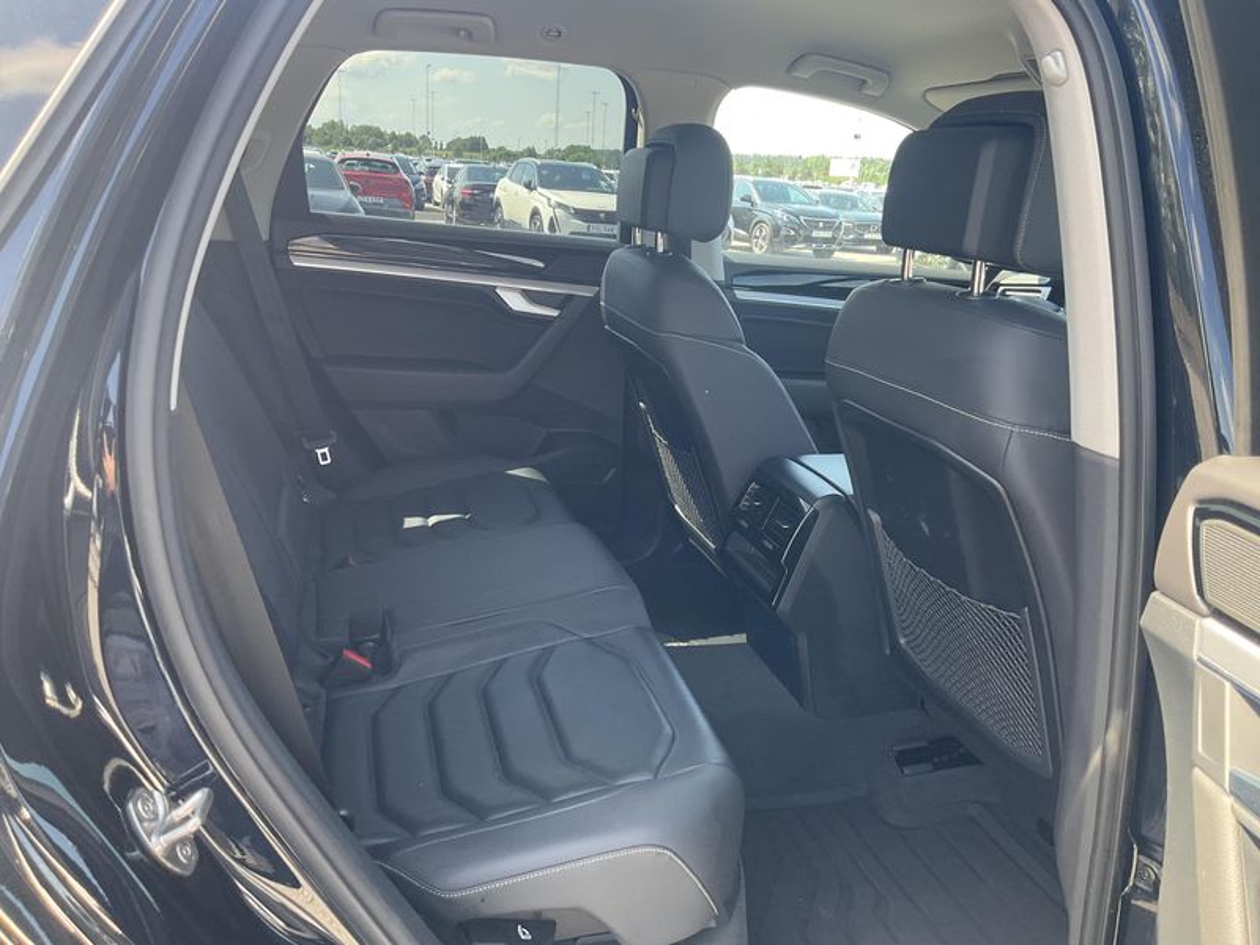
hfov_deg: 61.7
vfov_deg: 48.2
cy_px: 472
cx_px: 630
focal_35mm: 29
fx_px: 1056
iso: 40
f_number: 1.8
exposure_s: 1/122
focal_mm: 3
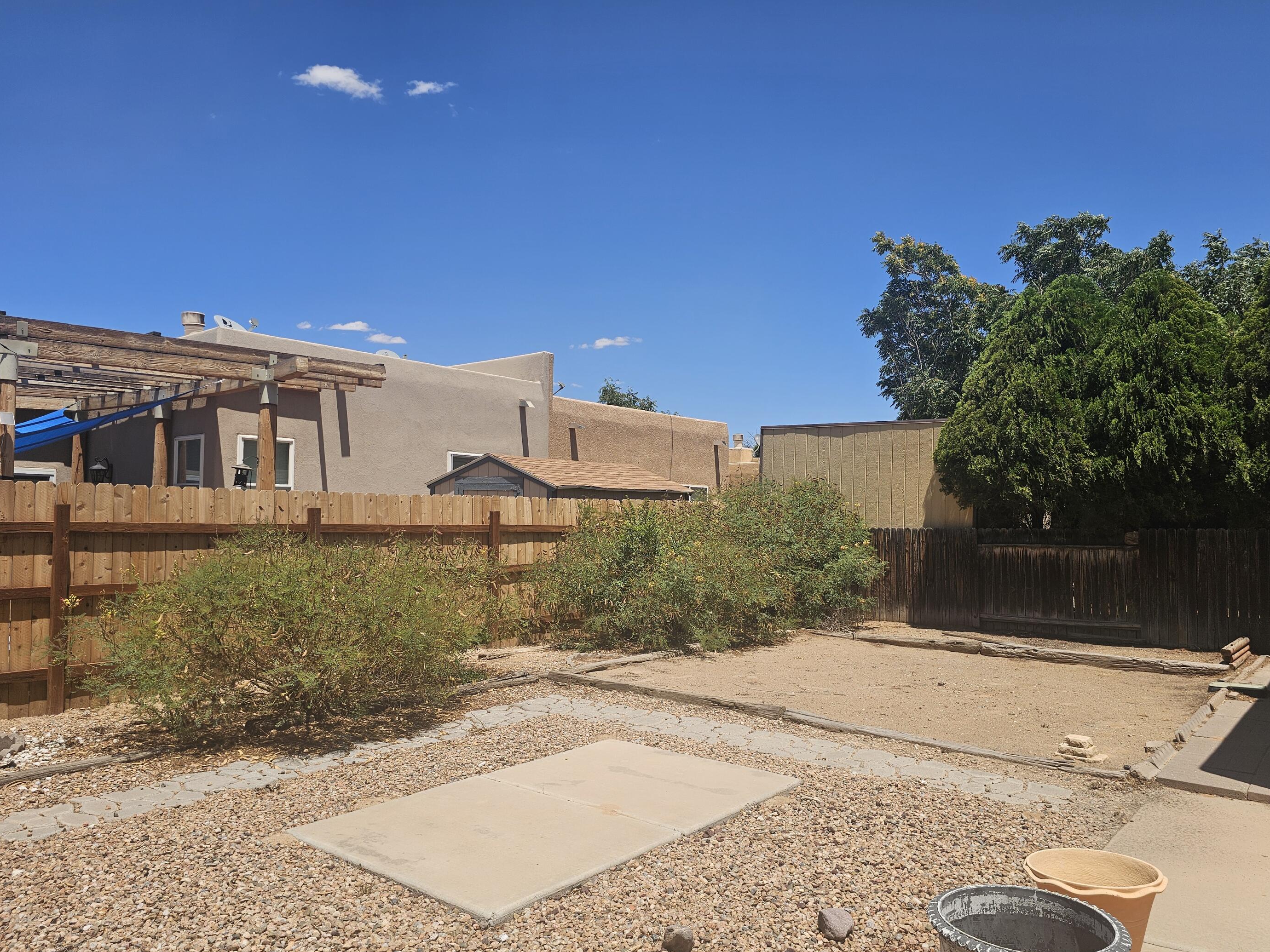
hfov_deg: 69.4
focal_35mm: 25
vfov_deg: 54.9
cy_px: 487
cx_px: 652
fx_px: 917
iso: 10
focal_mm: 6.3
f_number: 1.7
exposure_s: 1/1073
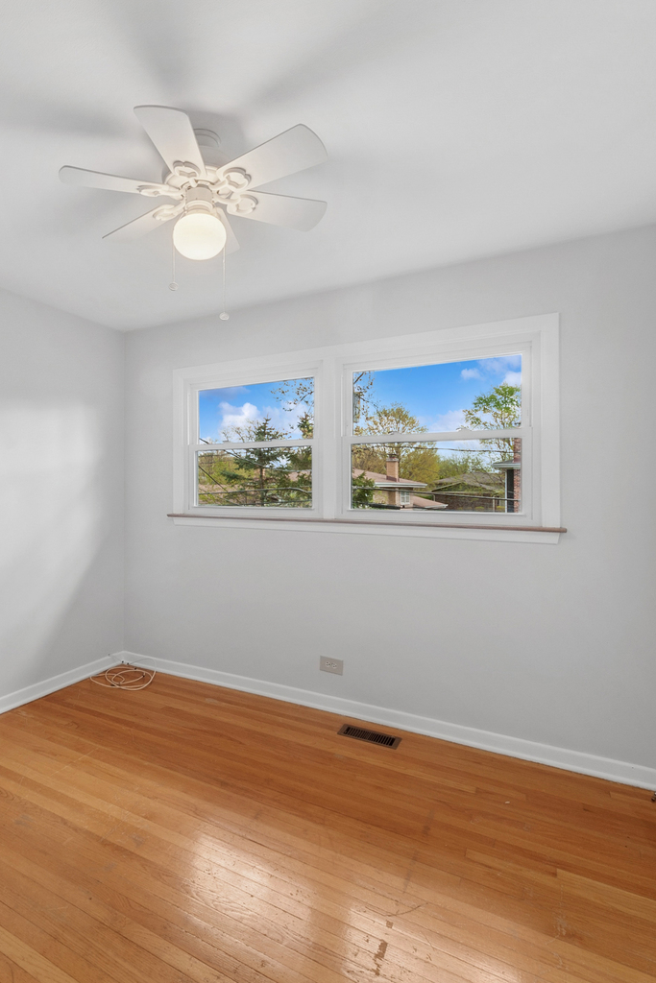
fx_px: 519
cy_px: 474
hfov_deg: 61.5
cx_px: 177
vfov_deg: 86.9
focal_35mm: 19
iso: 400
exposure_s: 1/30
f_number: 8
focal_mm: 12
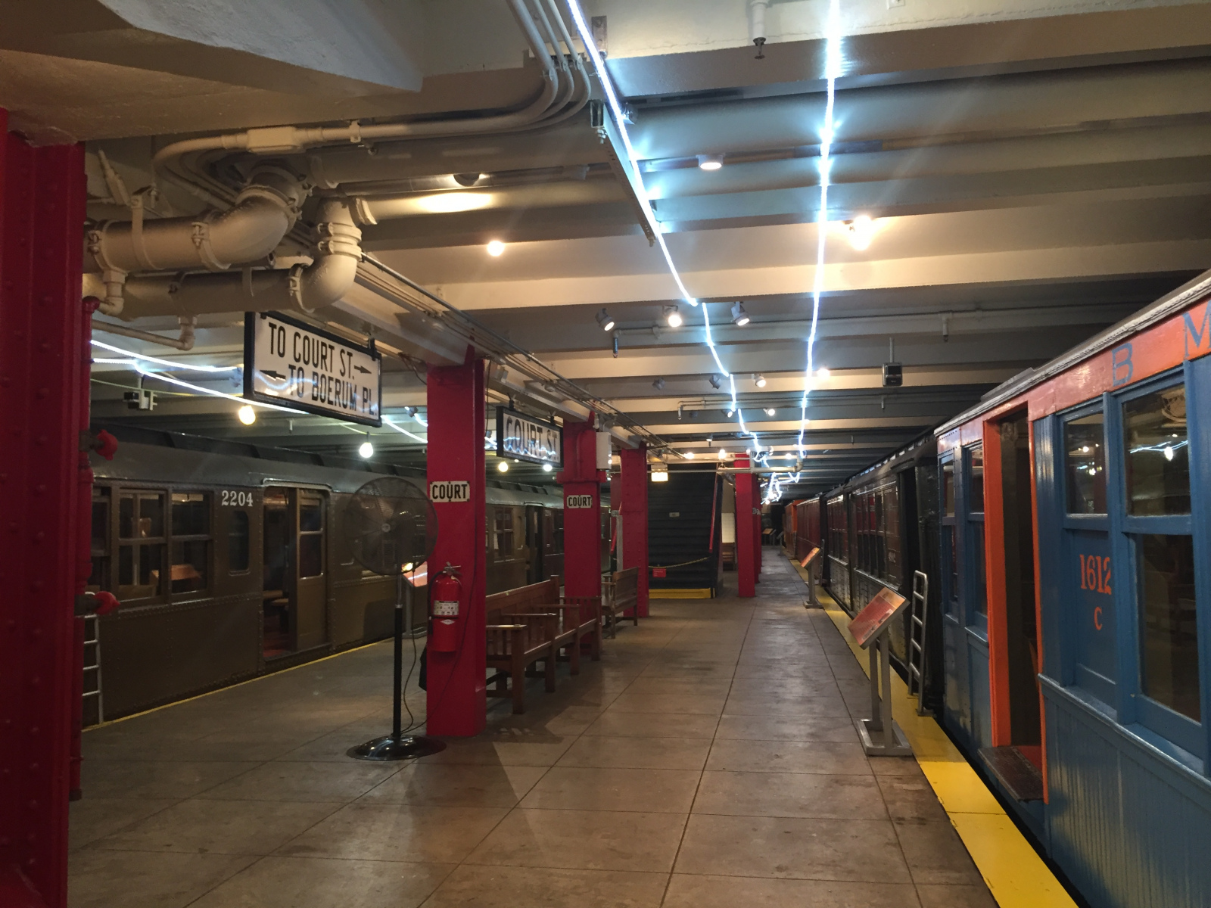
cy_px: 454
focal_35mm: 29
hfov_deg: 61.7
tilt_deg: +5.4
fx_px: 1015
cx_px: 606
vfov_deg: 48.2
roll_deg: +0.4
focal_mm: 4.15
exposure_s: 1/30
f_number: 2.2
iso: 125
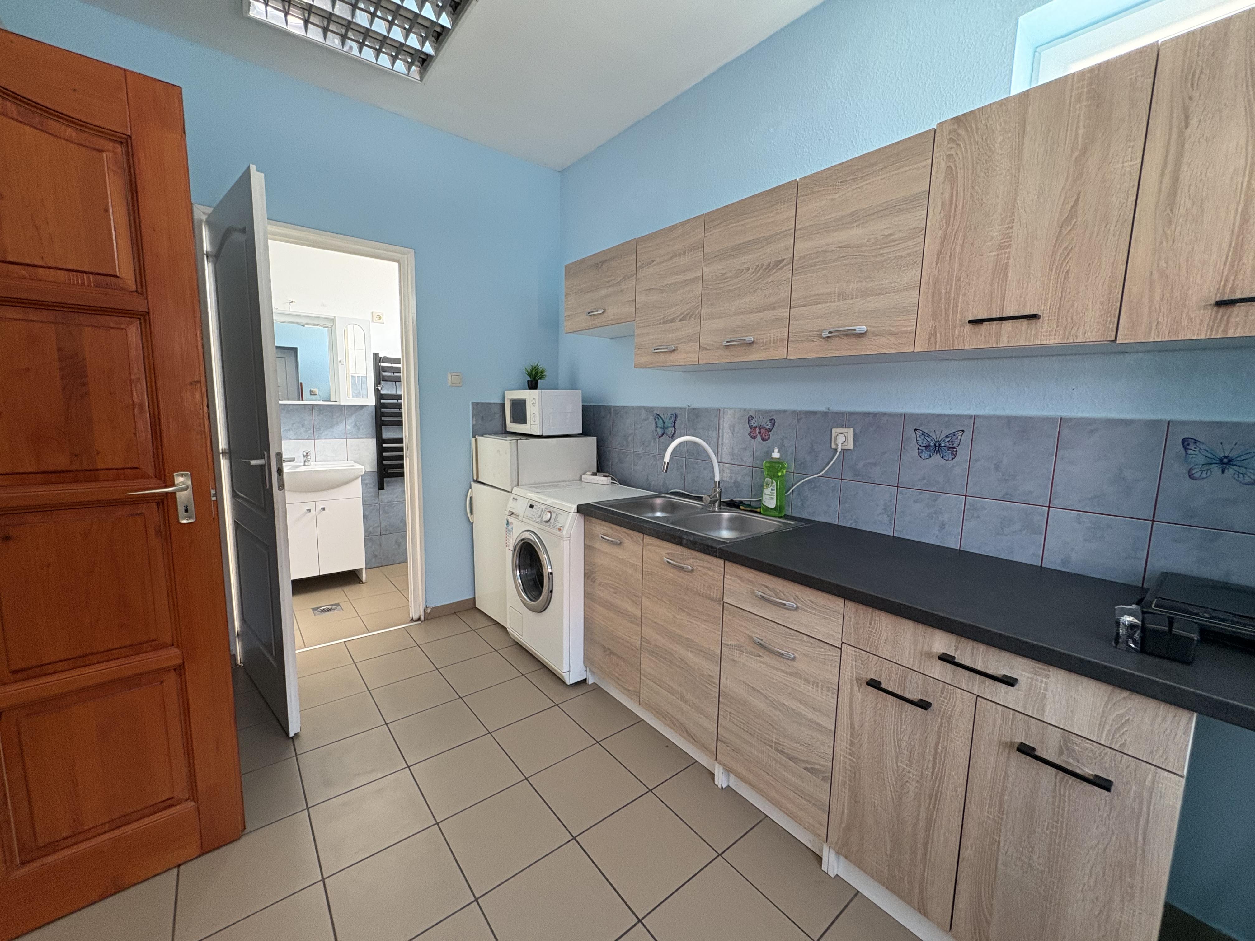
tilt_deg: -8.0
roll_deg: -1.5
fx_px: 508
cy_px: 470
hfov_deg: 102.1
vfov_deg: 85.7
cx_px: 628
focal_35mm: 14
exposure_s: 1/60
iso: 250
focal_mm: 2.22
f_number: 2.2
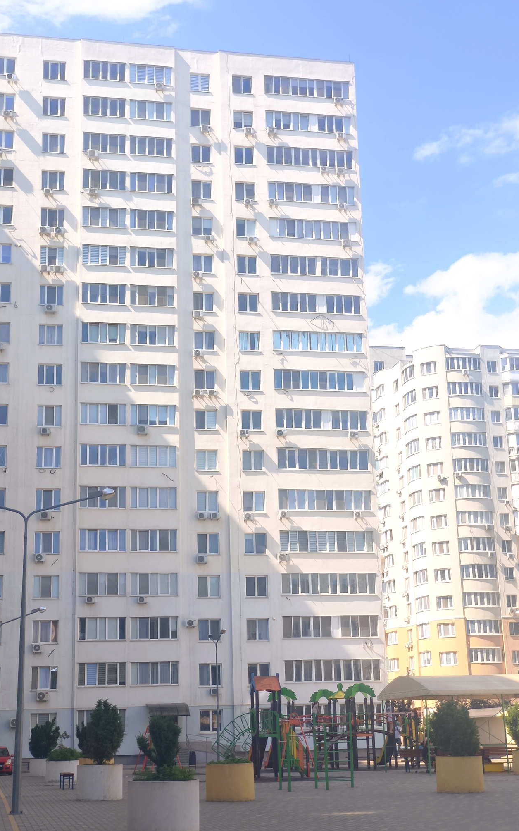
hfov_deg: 24.0
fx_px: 1222
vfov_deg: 37.5
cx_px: 234
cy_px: 423
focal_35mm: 54
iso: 50
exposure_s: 1/371
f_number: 1.9
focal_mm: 7.1
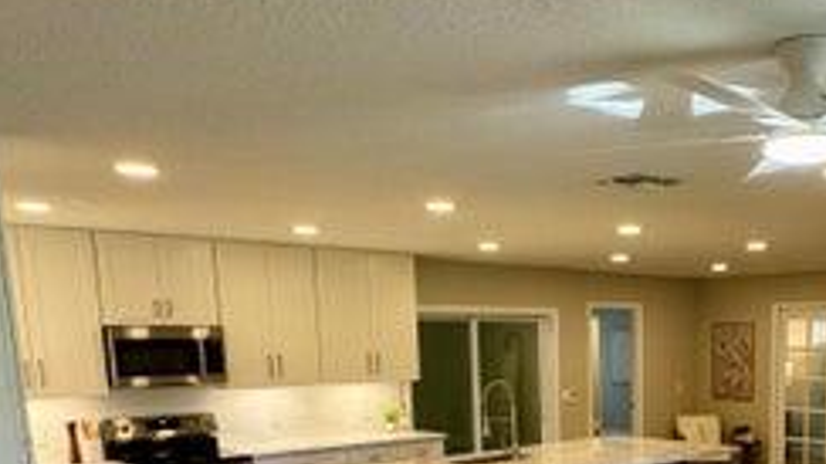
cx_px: 640
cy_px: 494
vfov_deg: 27.4
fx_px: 876
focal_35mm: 40
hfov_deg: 48.2
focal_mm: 2.22
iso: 125
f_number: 2.2
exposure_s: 1/100
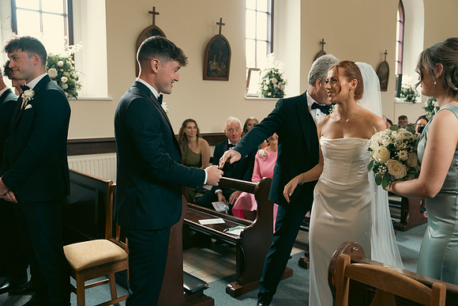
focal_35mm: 33
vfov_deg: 40.0
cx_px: 229
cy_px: 153
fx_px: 420
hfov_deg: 57.2
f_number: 3.5
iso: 1600
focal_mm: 33
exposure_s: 1/200
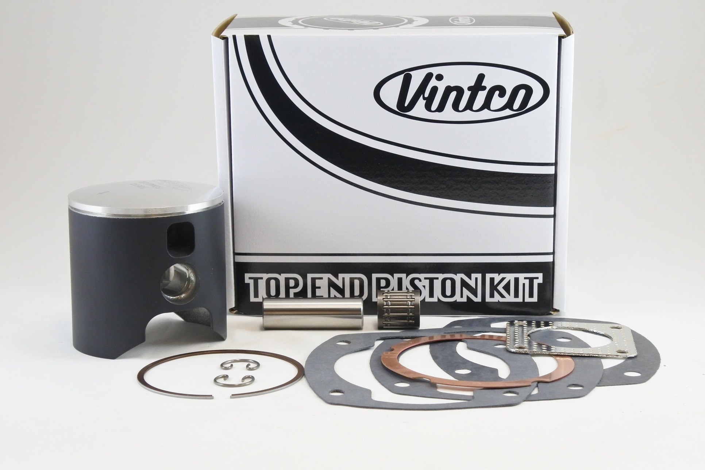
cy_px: 235
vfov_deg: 20.9
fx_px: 1273
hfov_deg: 31.0
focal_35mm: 65
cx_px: 352
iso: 800
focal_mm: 24.4
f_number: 5.3
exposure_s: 1/125
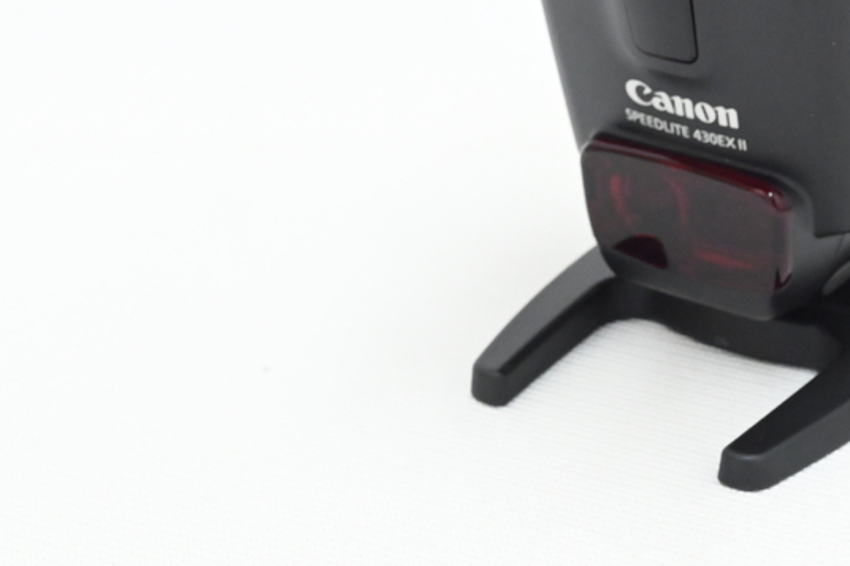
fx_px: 2643
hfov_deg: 18.1
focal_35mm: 112
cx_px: 664
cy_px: 7
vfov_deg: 12.1
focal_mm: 50
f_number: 16
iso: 7200
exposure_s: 1/50
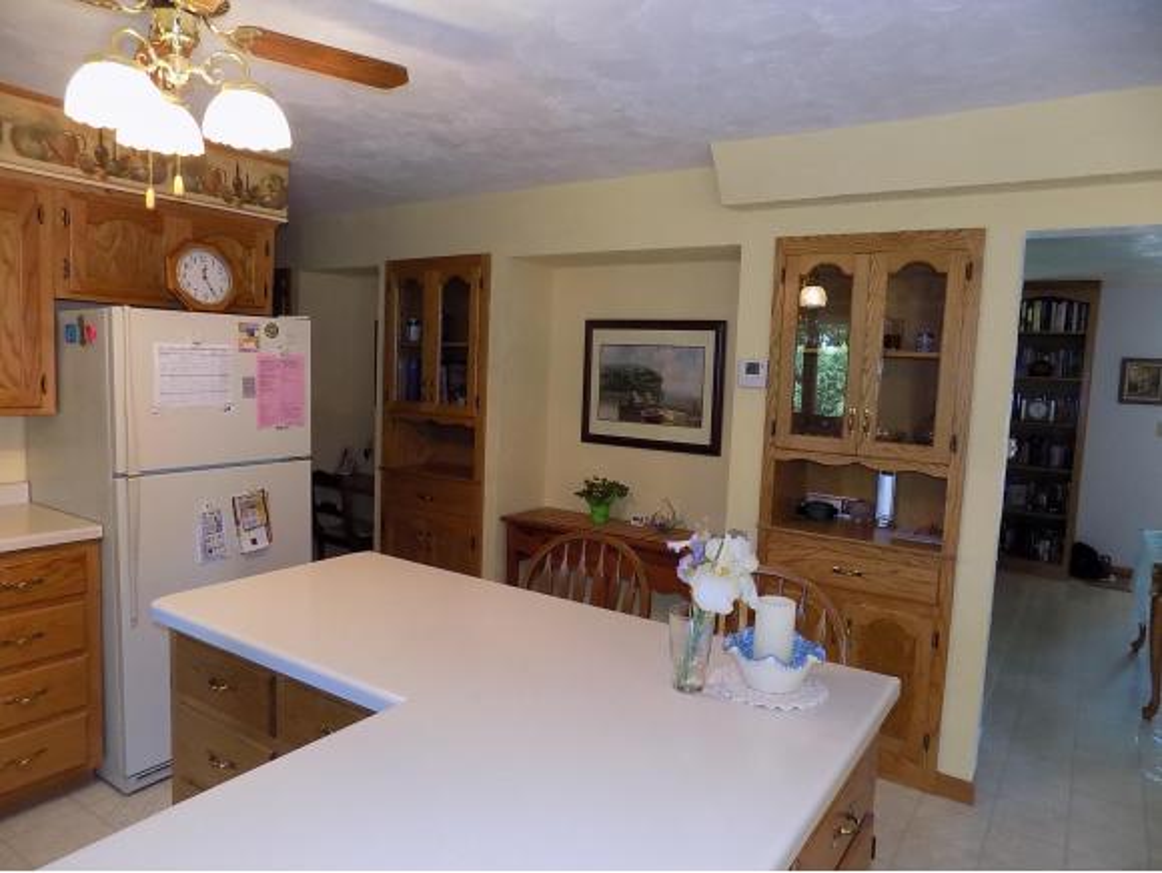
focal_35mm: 23
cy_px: 436
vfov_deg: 59.0
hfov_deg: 73.9
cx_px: 581
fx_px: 773
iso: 360
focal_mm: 4
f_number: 3.1
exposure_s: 1/30
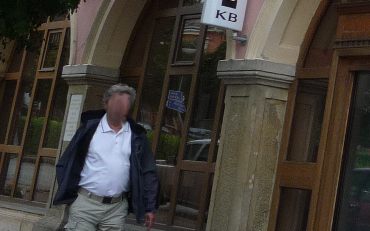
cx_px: 637
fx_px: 1119
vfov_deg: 11.5
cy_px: -75
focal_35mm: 111
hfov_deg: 16.2
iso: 100
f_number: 4
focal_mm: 5.2
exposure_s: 1/160
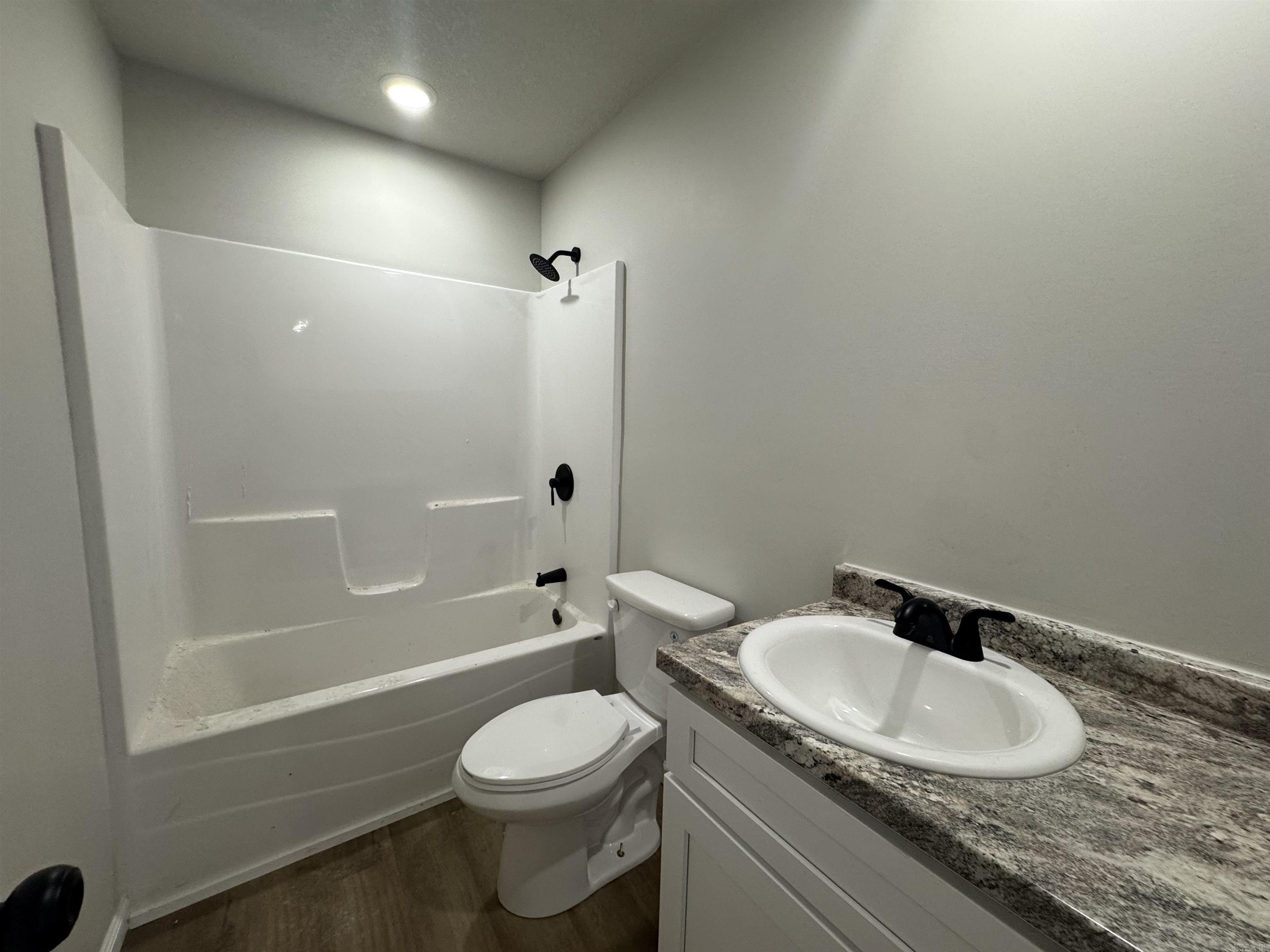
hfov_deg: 102.1
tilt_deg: -8.1
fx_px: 514
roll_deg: +0.4
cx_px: 635
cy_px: 476
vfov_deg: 85.7
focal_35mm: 14
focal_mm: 2.22
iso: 200
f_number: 2.2
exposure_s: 1/120
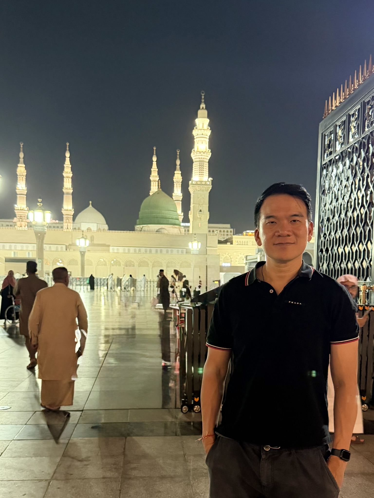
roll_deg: -2.0
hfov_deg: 56.8
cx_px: 187
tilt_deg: -2.9
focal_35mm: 24
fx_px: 346
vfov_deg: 71.6
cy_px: 249
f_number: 1.78
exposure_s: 1/40
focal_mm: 6.76
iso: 1000
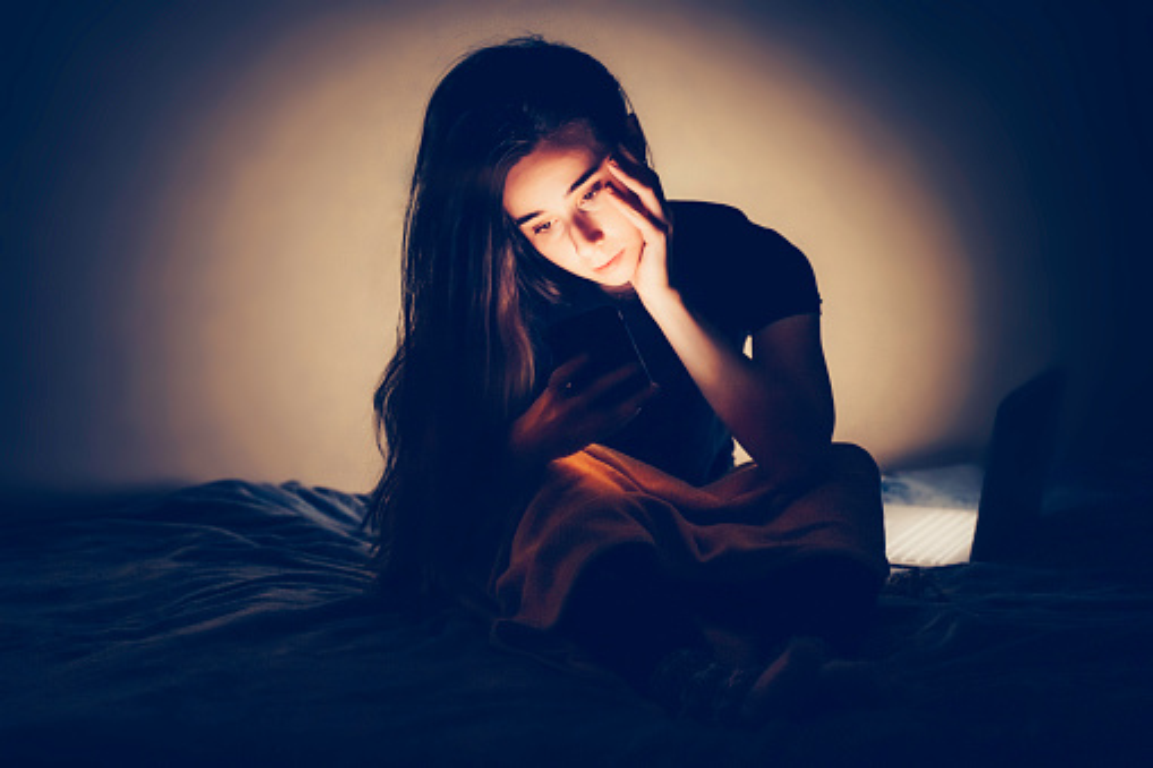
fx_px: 2401
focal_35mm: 75
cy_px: 384
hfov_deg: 27.0
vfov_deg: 18.2
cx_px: 576
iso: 3200
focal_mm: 75
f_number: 2.8
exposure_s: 1/60
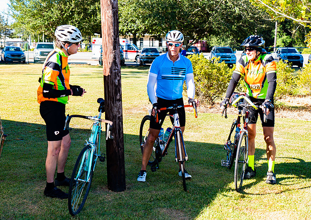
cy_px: 103
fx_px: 482
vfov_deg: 25.8
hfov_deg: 35.7
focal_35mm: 55
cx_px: 135
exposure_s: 1/200
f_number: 2.8
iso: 100
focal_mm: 46
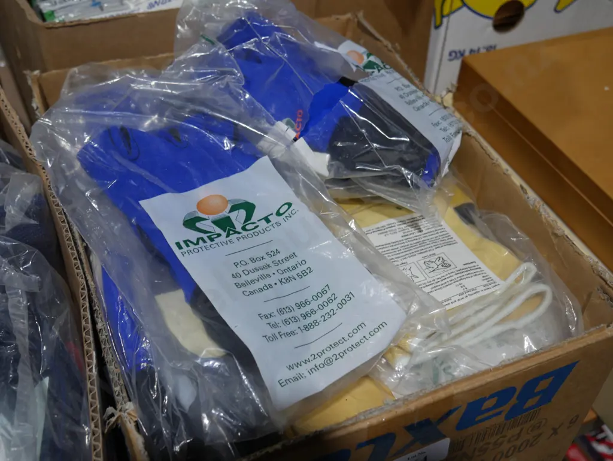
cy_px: 230
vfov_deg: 34.4
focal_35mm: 42
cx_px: 306
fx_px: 744
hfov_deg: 44.8
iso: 200
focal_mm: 21
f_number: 4.6
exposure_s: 1/100
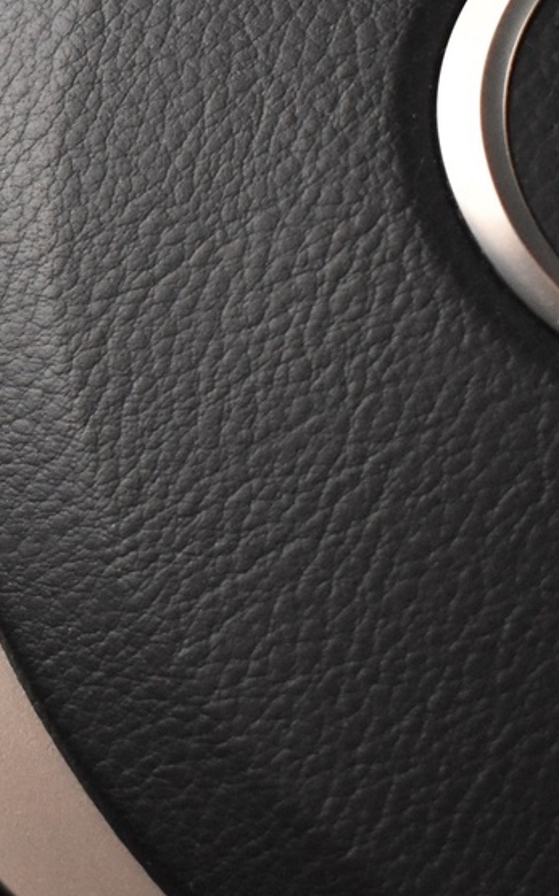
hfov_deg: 12.6
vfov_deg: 21.0
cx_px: -316
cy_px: 209
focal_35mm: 98
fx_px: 2391
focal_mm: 22
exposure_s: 1/25
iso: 3200
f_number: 3.8
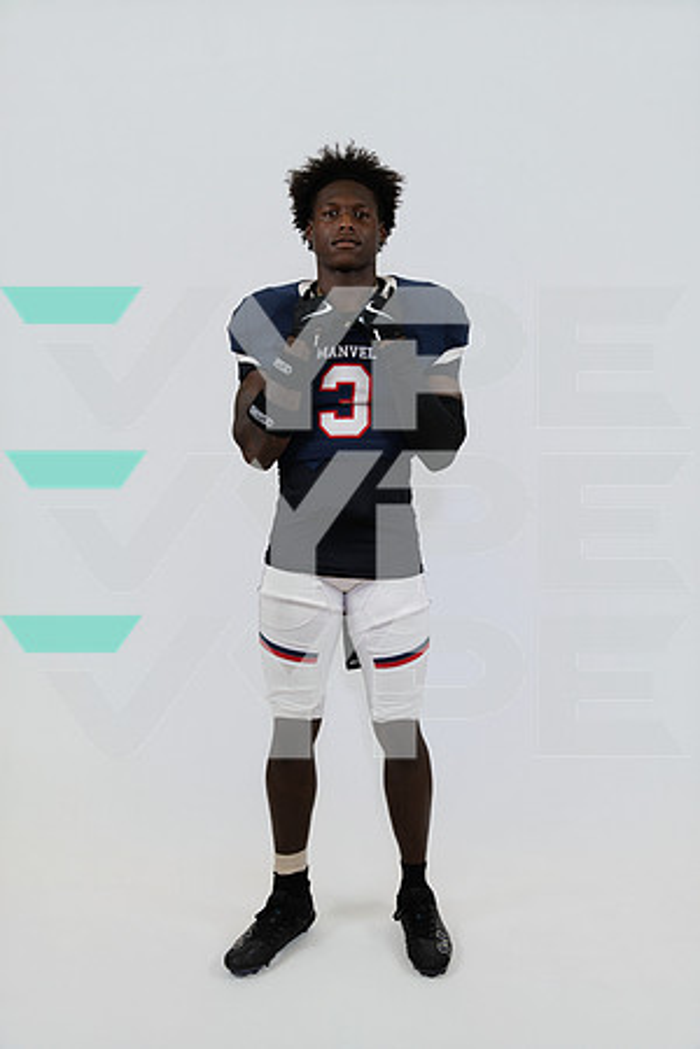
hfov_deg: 40.2
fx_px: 957
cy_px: 524
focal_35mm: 33
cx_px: 350
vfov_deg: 57.5
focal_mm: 32.8
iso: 320
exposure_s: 1/125
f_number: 4
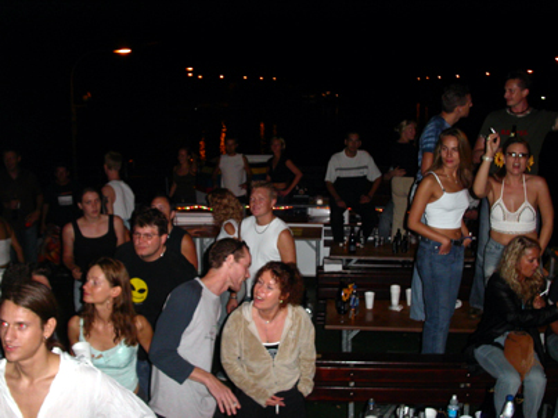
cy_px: 209
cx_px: 279
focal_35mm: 38
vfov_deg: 37.7
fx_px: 612
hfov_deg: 49.0
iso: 200
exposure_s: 1/30
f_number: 2.8
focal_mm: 7.8
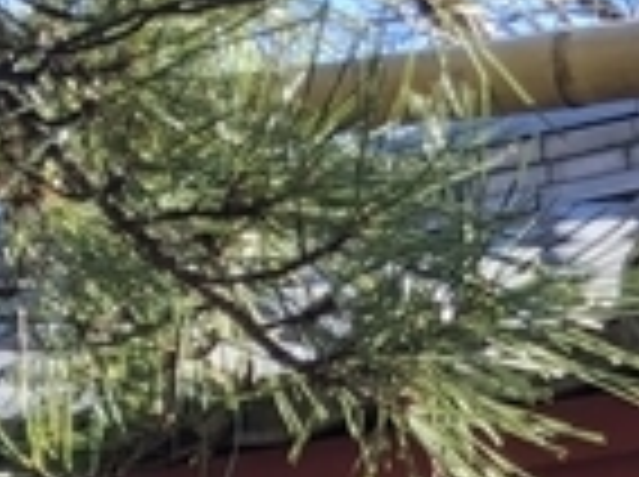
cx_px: 783
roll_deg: +0.3
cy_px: 1638
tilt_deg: -1.8
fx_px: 3723
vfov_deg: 6.4
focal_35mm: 202
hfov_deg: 9.7
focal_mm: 3.99
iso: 25
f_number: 1.8
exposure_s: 1/120
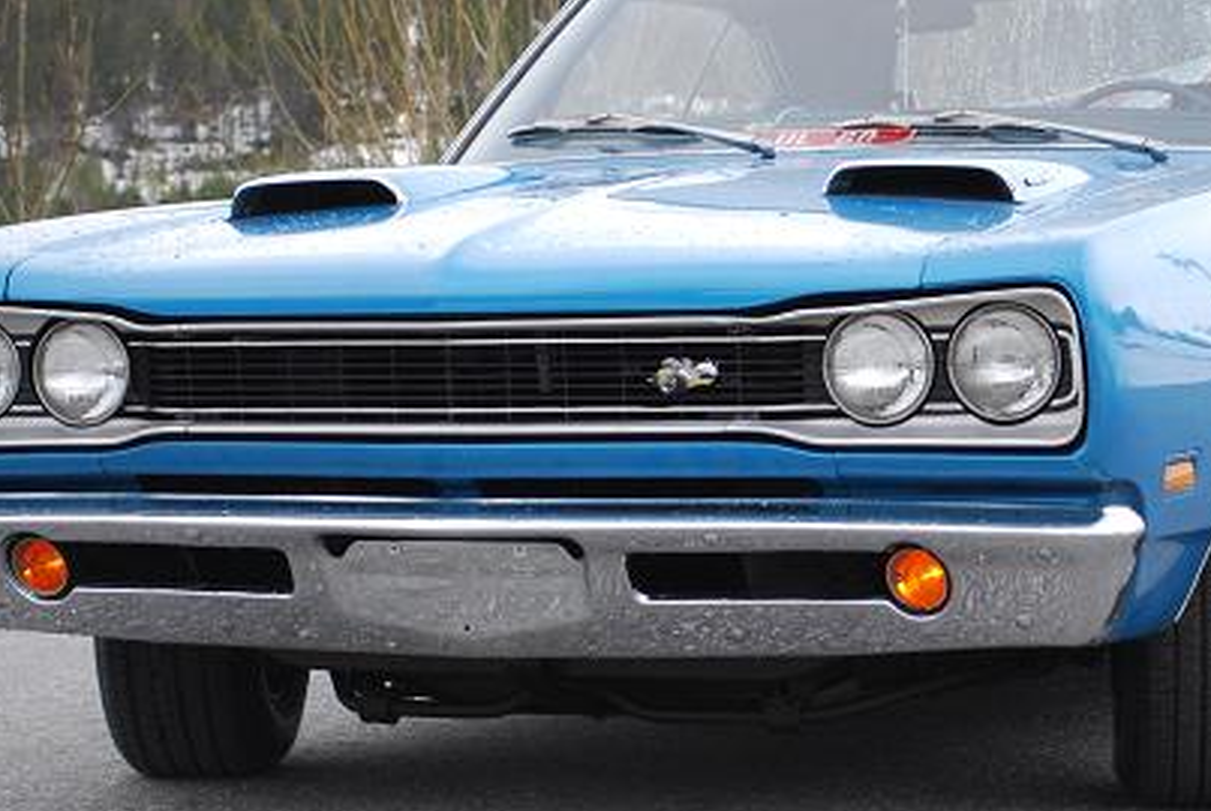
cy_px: 437
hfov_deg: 15.7
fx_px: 4378
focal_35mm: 130
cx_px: 762
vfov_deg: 10.6
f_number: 5.3
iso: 200
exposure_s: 1/125
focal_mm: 45
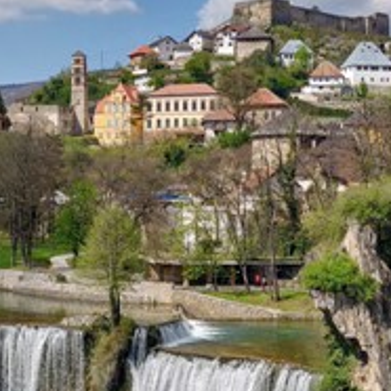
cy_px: 166
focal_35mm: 76
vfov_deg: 22.7
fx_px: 971
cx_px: 198
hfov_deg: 22.8
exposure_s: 1/421
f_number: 1.7
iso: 100
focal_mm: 4.25
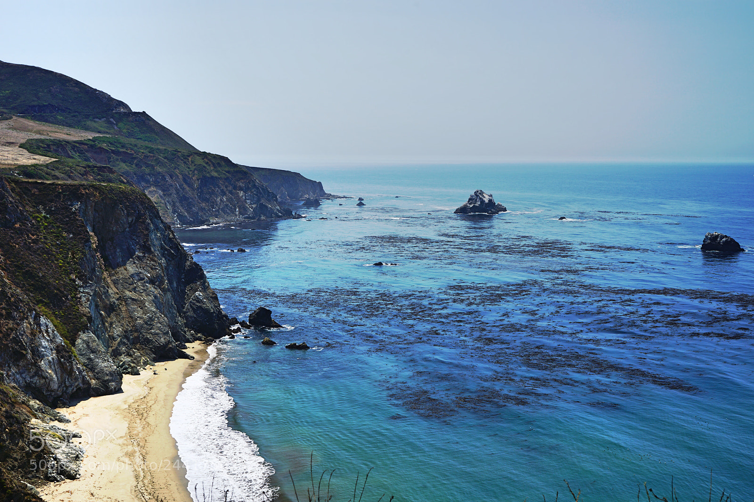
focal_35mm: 37
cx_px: 377
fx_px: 775
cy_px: 251
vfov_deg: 35.9
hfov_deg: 51.9
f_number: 11
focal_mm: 37
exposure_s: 1/80
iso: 100
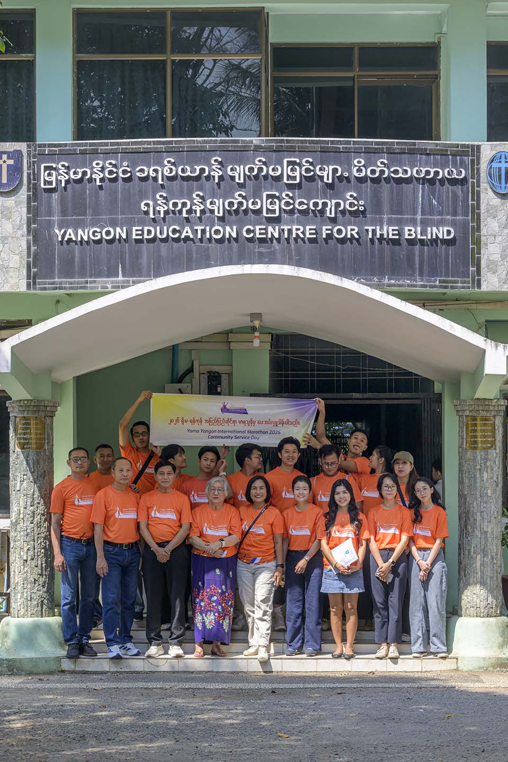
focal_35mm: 74
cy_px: 381
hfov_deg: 18.4
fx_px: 1566
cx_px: 254
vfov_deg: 27.3
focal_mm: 74
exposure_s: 1/250
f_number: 8
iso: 220
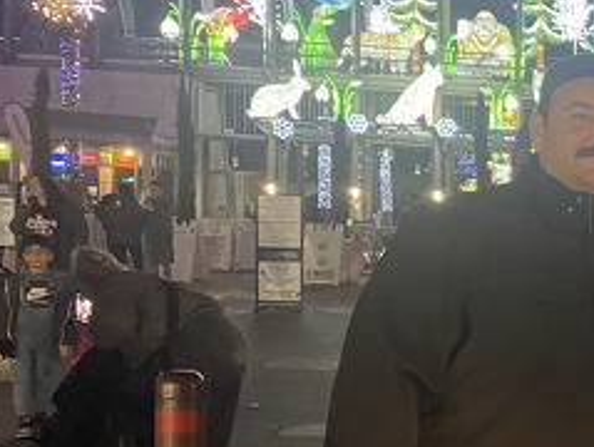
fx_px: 1306
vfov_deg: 19.3
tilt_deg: -3.0
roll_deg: -1.1
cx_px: 850
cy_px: 329
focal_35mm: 76
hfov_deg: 22.0
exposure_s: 1/30
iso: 800
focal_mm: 4.2
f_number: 1.6
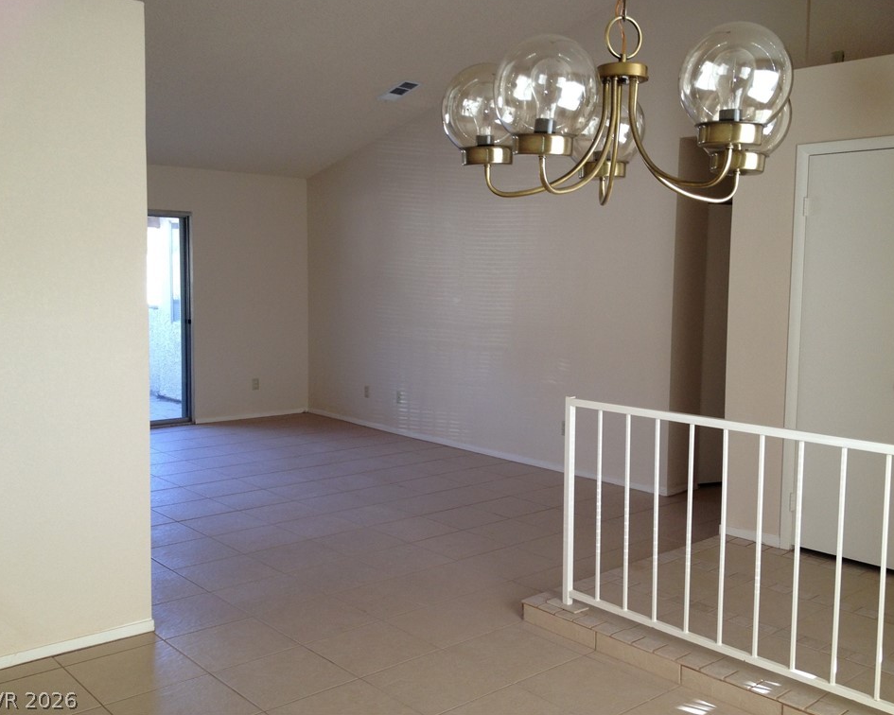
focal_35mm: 37
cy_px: 353
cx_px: 458
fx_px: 979
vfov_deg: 40.1
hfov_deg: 49.1
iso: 64
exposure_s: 1/60
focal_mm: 4.28
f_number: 2.4
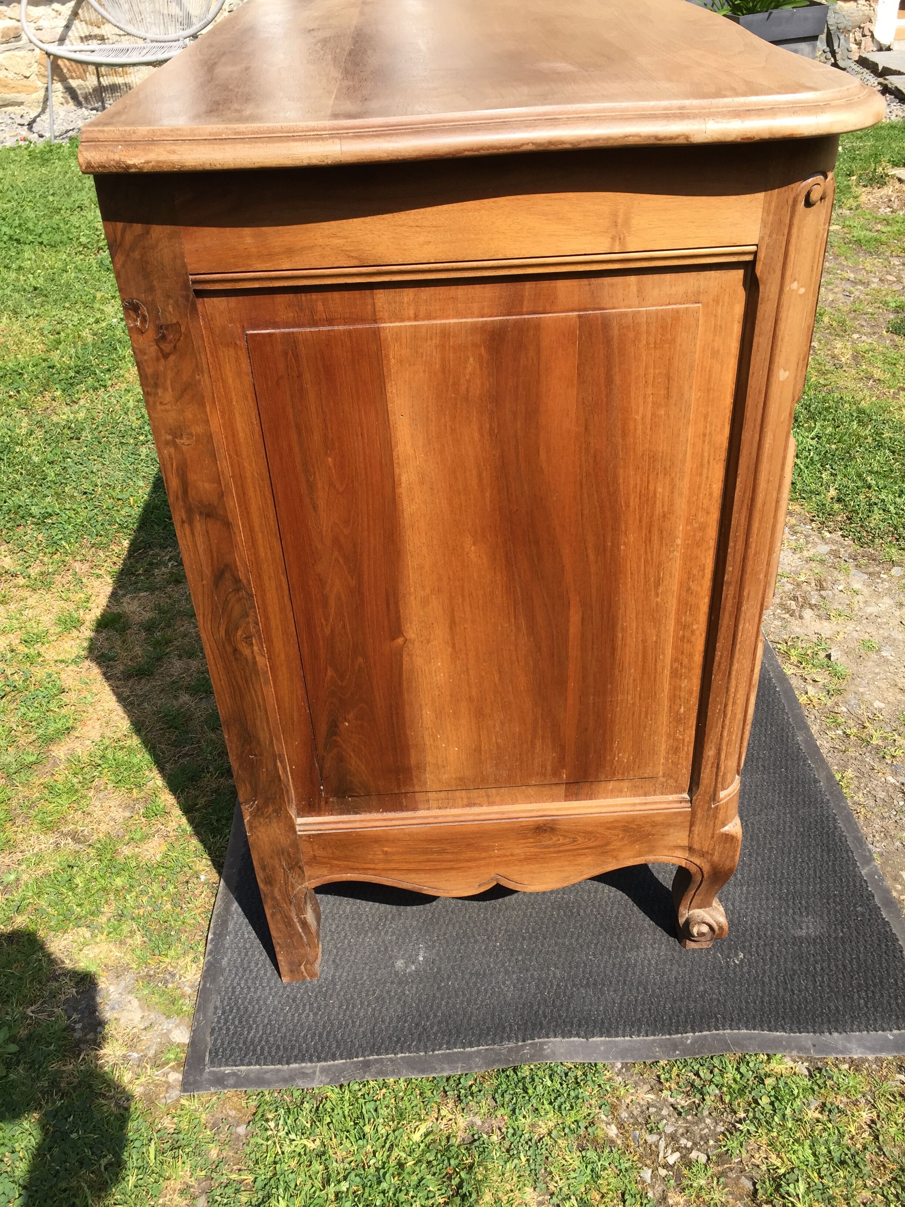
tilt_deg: -35.4
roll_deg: +2.4
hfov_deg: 48.2
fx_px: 1011
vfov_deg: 61.7
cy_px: 604
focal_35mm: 29
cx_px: 452
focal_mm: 4.15
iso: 32
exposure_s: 1/898
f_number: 2.2
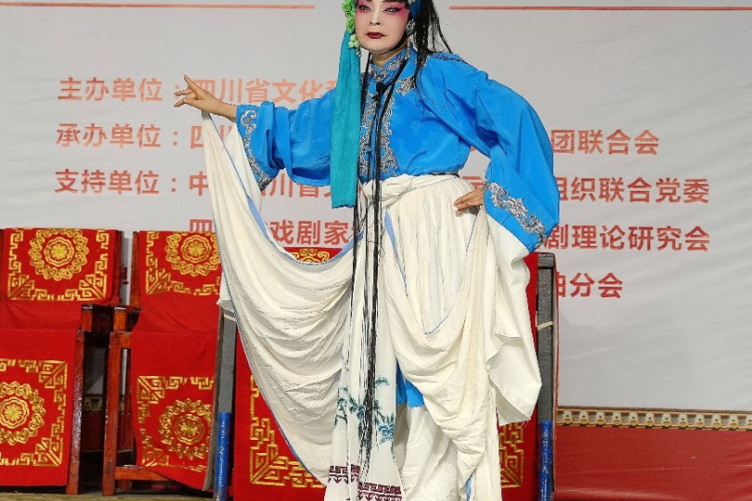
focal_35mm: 81
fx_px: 1692
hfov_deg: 25.1
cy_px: 200
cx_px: 377
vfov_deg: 16.8
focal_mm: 47
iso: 250
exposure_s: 1/160
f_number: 4
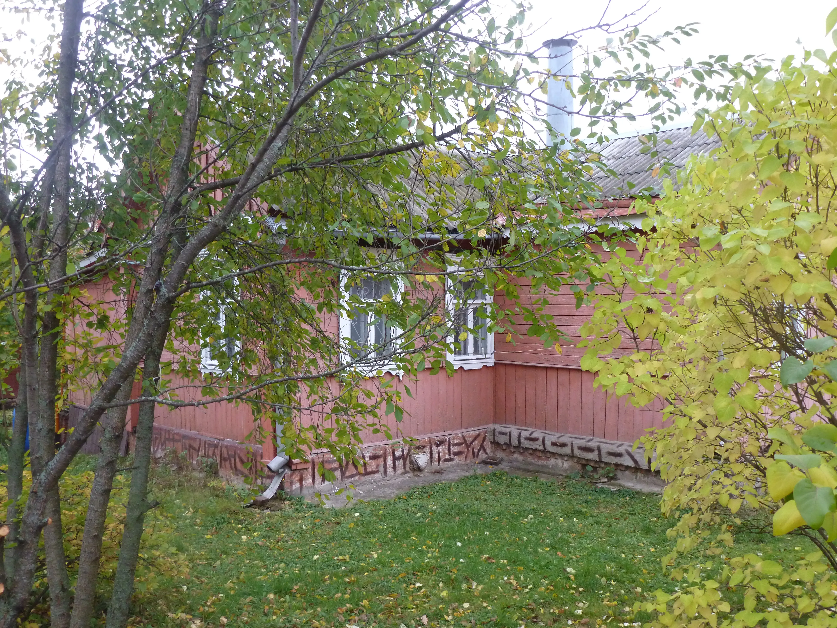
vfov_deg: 46.8
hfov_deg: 60.0
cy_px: 314
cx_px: 418
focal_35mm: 30
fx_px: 725
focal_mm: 5.4
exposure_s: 1/60
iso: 250
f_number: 3.5
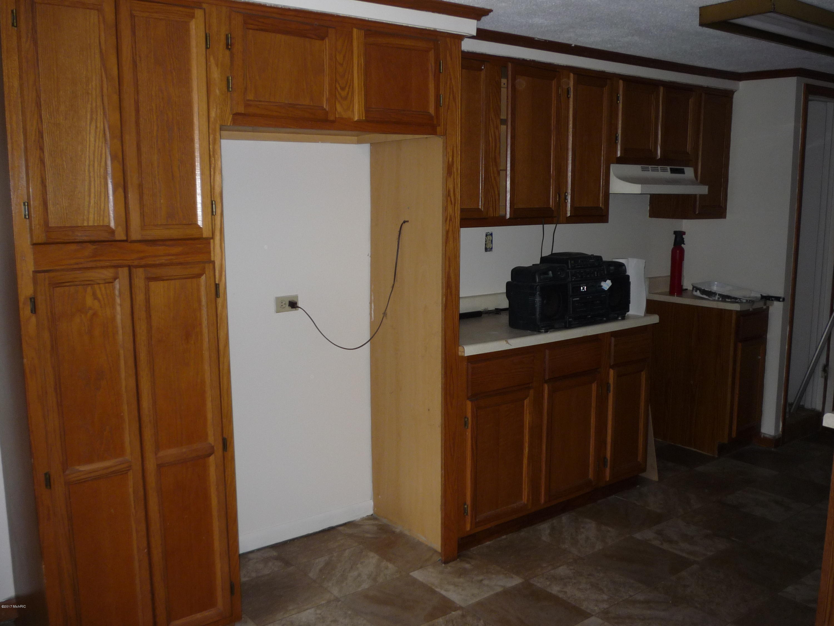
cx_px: 417
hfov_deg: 56.8
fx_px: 771
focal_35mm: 32
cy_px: 313
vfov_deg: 44.2
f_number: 3.3
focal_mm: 5.2
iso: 125
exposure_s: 1/30
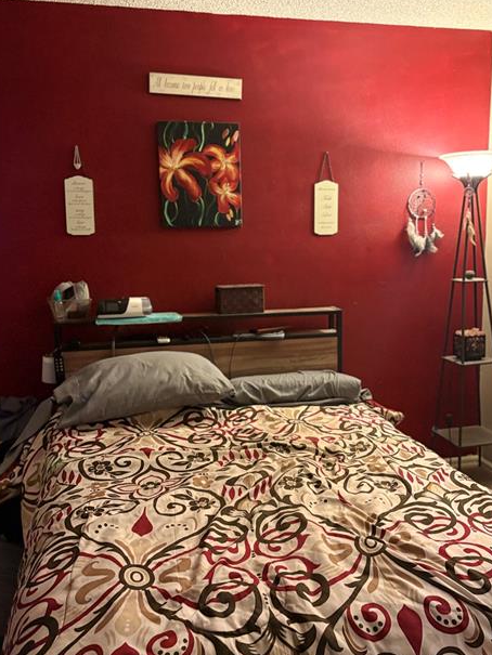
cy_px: 316
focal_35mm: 33
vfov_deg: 55.3
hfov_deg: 42.9
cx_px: 262
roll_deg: +1.5
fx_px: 625
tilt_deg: -6.0
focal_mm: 5.96
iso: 500
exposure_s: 1/30
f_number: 1.6
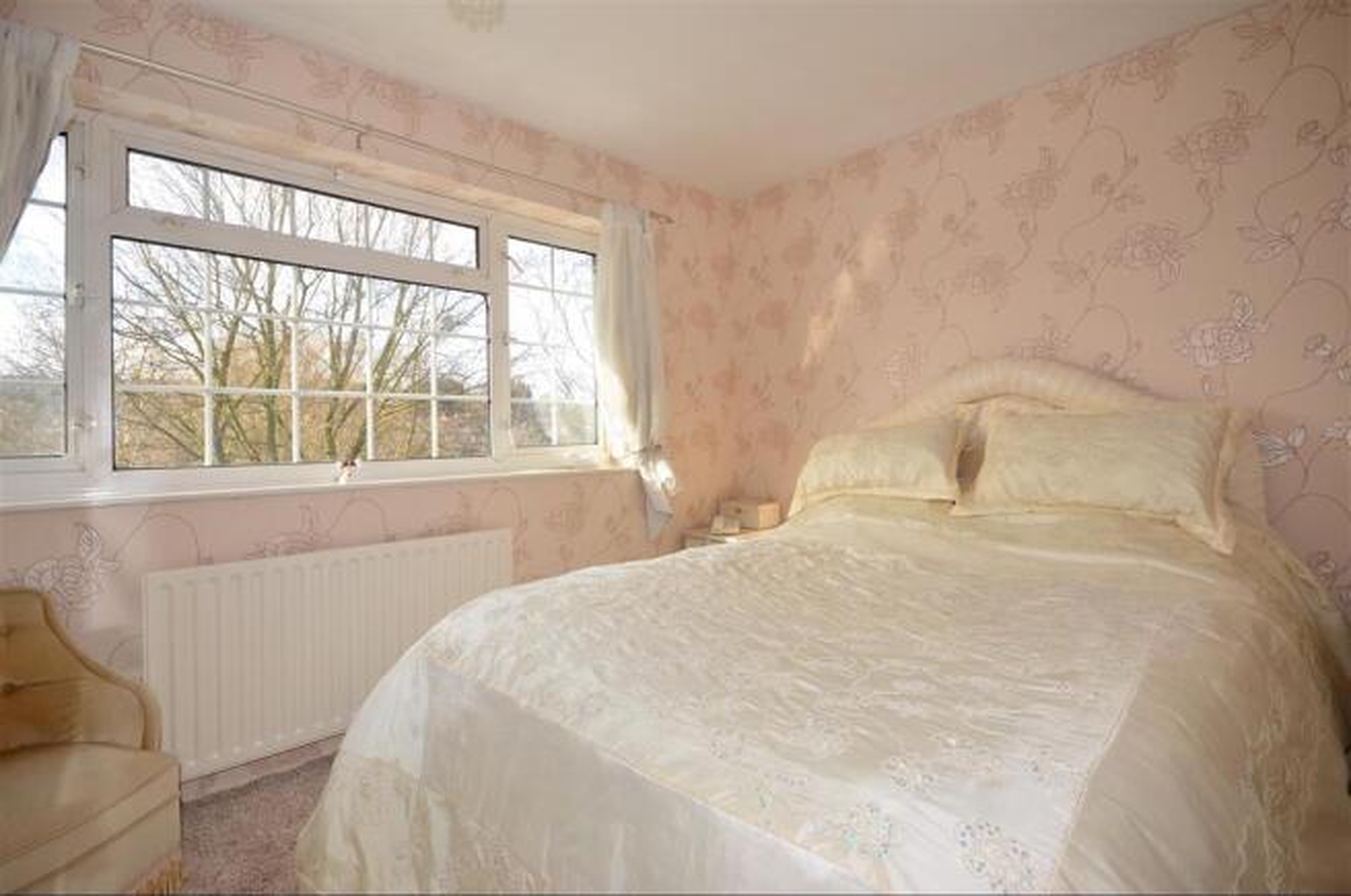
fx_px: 562
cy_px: 448
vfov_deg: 77.1
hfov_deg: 100.5
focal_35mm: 15
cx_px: 676
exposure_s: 1/200
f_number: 7.1
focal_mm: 10
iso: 640
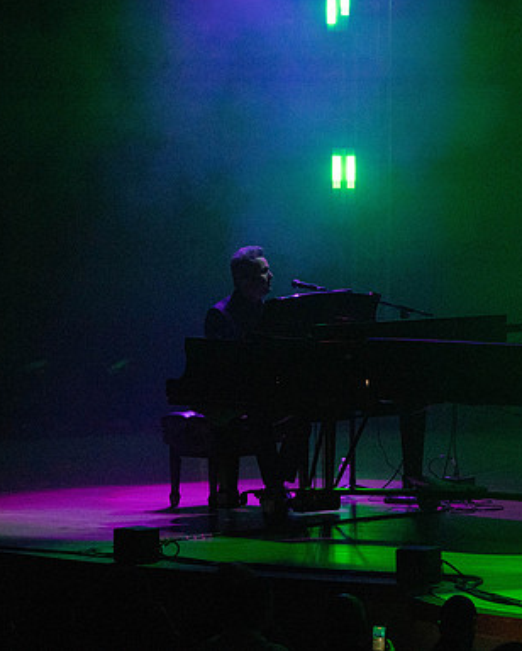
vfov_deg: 6.2
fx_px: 6035
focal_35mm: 313
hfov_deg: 4.9
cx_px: 454
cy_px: 325
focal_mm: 221
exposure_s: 1/320
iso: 16000
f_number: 10
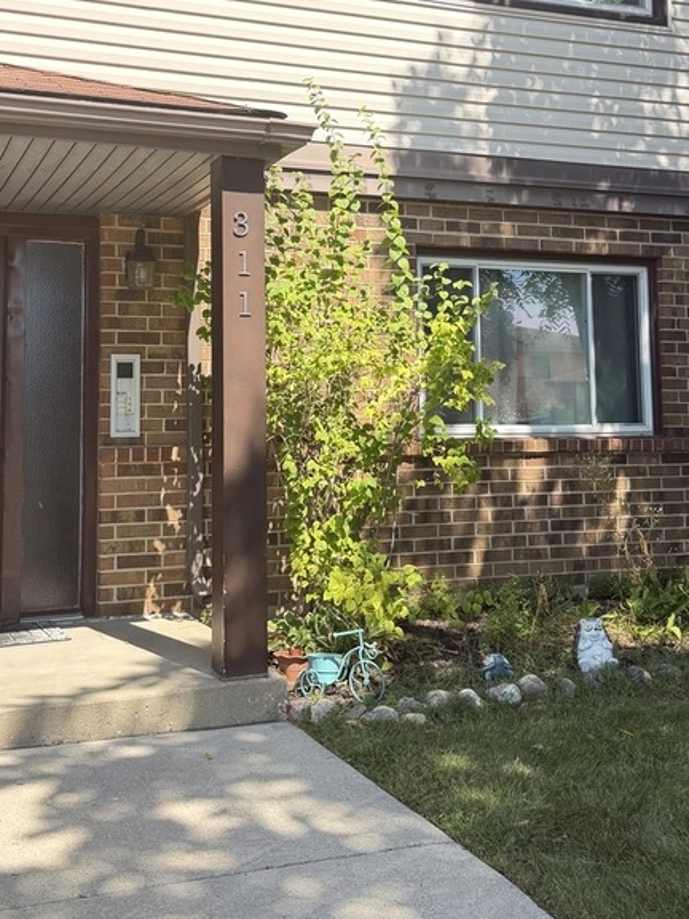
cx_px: 327
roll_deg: +0.5
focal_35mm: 45
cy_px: 319
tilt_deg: +5.6
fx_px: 1194
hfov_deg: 32.2
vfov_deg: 41.6
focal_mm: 6.76
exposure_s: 1/1770
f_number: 1.78
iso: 100
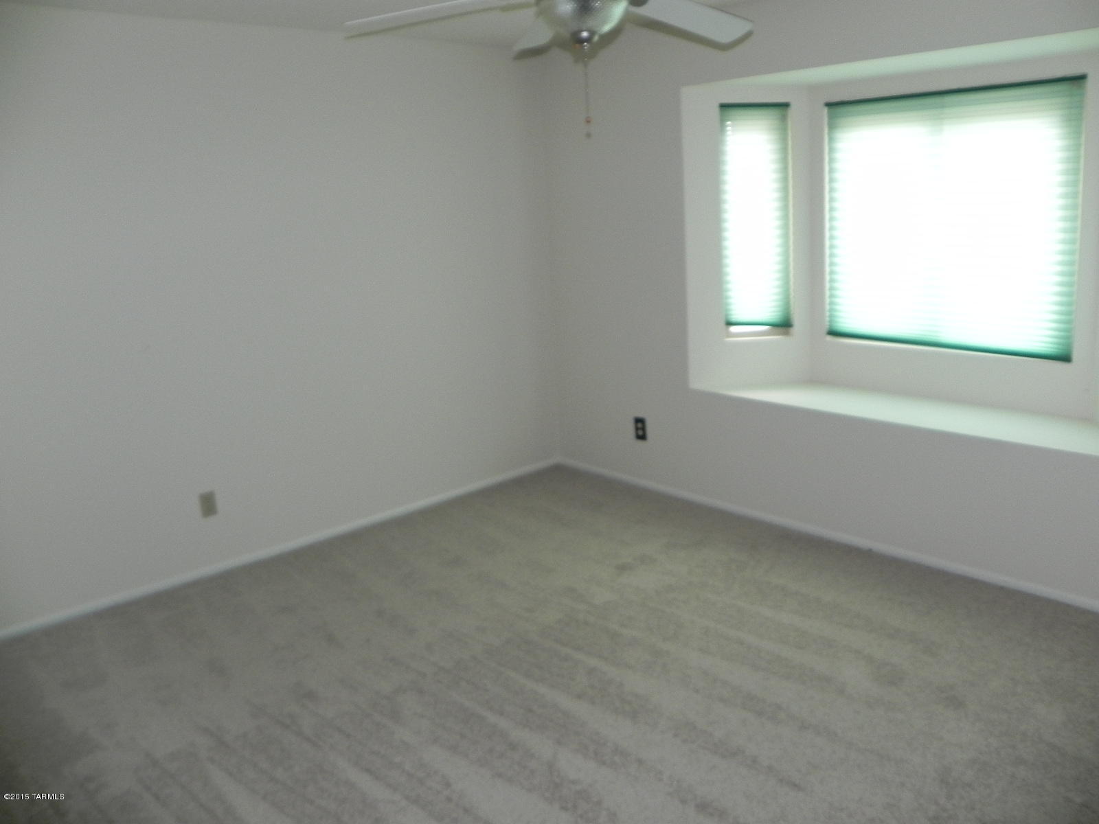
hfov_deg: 67.3
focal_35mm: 26
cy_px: 412
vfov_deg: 53.1
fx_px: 825
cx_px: 550
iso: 200
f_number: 2.8
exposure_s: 1/30
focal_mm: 4.6
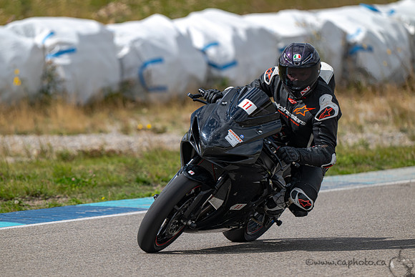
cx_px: 208
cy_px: 138
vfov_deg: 2.8
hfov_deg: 4.1
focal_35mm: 500
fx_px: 5765
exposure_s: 1/1250
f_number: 6.3
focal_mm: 500
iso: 200
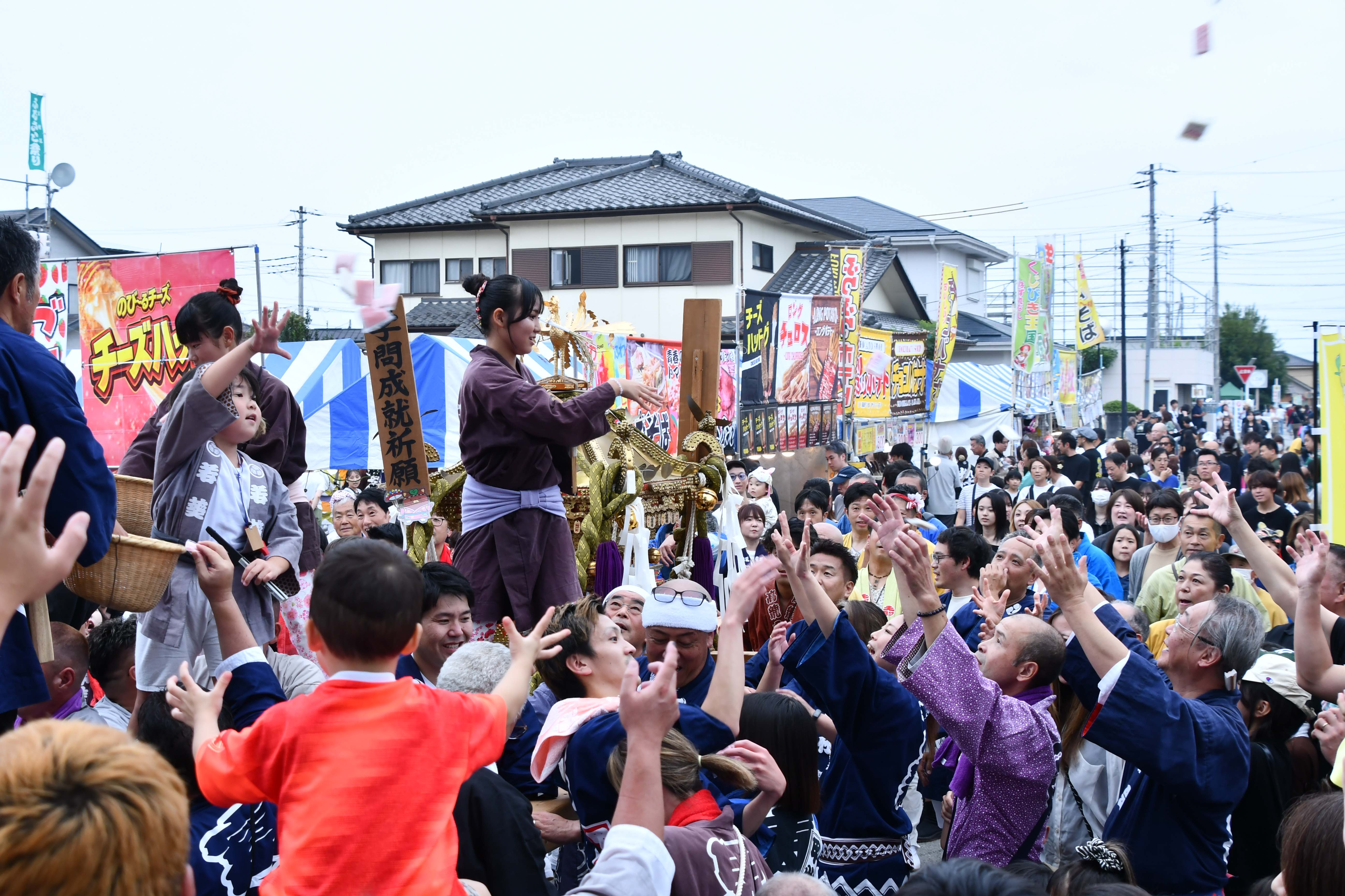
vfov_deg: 26.0
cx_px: 672
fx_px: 1943
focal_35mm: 52
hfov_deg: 38.2
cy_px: 448
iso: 400
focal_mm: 35
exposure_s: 1/250
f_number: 7.1
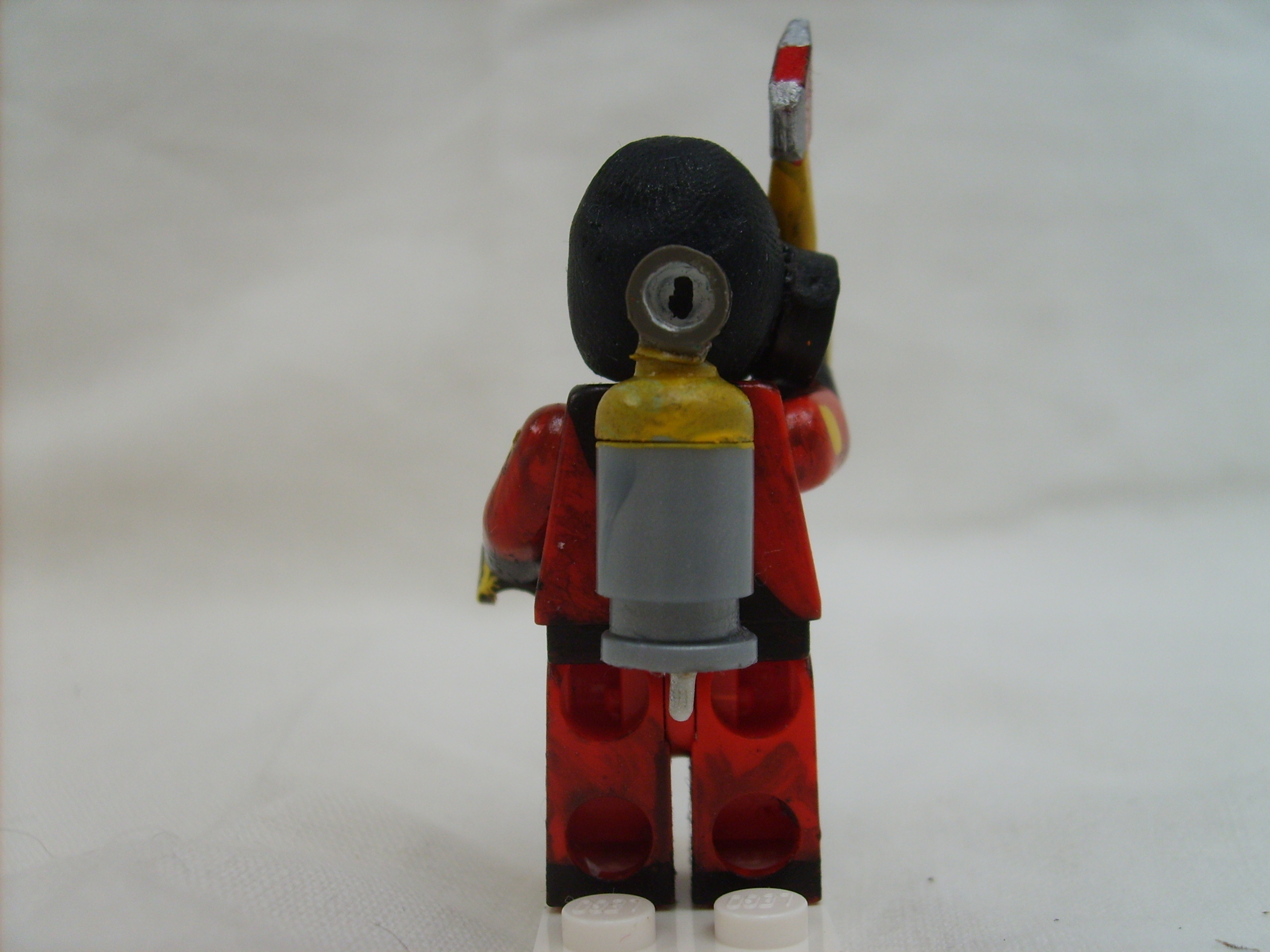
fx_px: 1284
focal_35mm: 35
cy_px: 476
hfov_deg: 52.6
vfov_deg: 40.7
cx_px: 635
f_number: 2.8
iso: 63
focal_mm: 5.8
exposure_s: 1/30
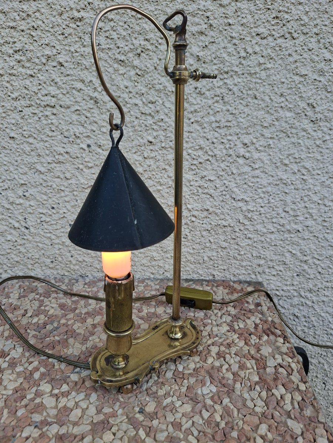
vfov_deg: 73.9
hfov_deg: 58.9
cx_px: 166
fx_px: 295
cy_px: 222
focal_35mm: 23
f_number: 1.8
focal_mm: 5.54
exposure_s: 1/267
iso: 50
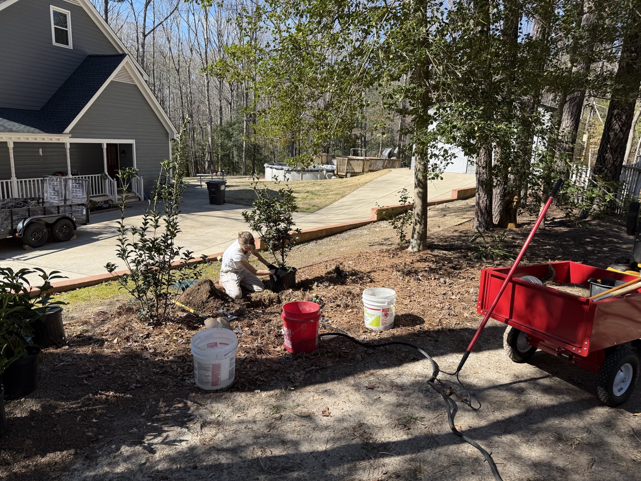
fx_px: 444
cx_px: 320
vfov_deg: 56.8
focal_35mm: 24
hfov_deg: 71.6
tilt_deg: -11.9
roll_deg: -2.9
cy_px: 240
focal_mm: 6.76
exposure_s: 1/2525
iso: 80
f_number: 1.78
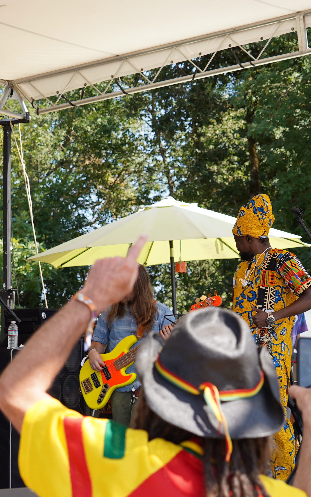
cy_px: 275
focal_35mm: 104
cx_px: 179
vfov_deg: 20.0
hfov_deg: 12.6
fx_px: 1411
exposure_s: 1/200
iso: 100
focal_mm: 51
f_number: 4.5
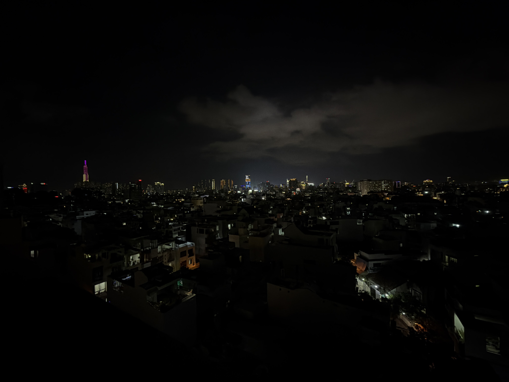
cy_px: 191
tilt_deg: +0.8
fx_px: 206
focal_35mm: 14
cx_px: 254
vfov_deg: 85.7
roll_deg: +1.6
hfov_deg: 102.1
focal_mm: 2.22
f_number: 2.2
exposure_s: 1/30
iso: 1600
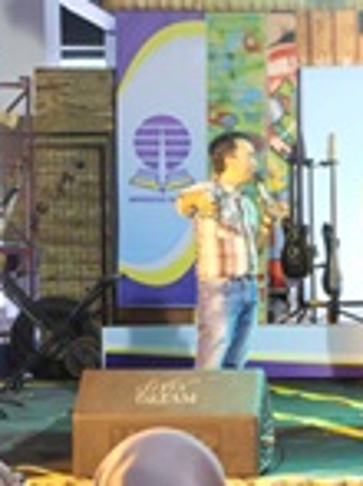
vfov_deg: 18.7
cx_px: 429
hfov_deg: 13.7
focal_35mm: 105
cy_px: 299
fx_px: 1470
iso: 6400
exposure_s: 1/50
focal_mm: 26.9
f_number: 6.4
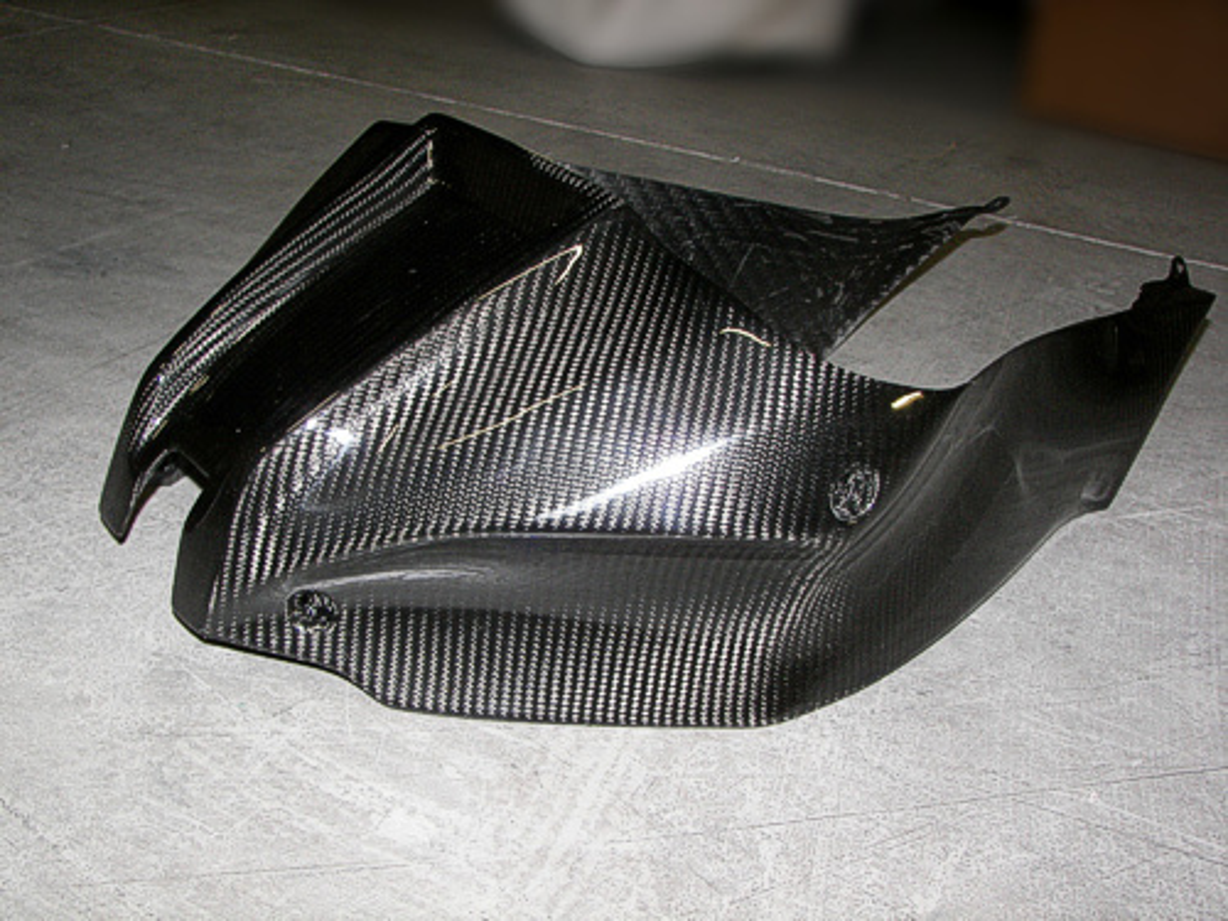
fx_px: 1632
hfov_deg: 41.2
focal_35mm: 46
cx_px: 614
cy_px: 460
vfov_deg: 31.5
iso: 100
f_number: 2.8
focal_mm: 7.6
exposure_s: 1/30
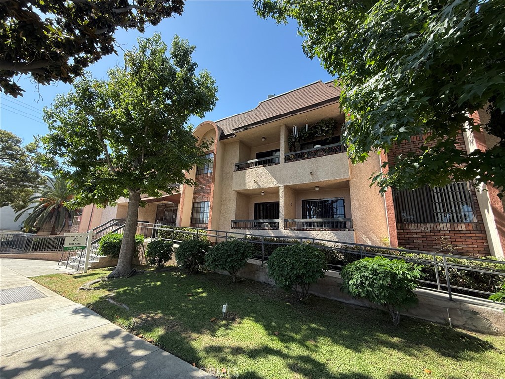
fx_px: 204
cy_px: 190
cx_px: 252
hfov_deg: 102.1
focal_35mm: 14
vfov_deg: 85.7
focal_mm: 2.22
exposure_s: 1/411
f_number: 2.2
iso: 64
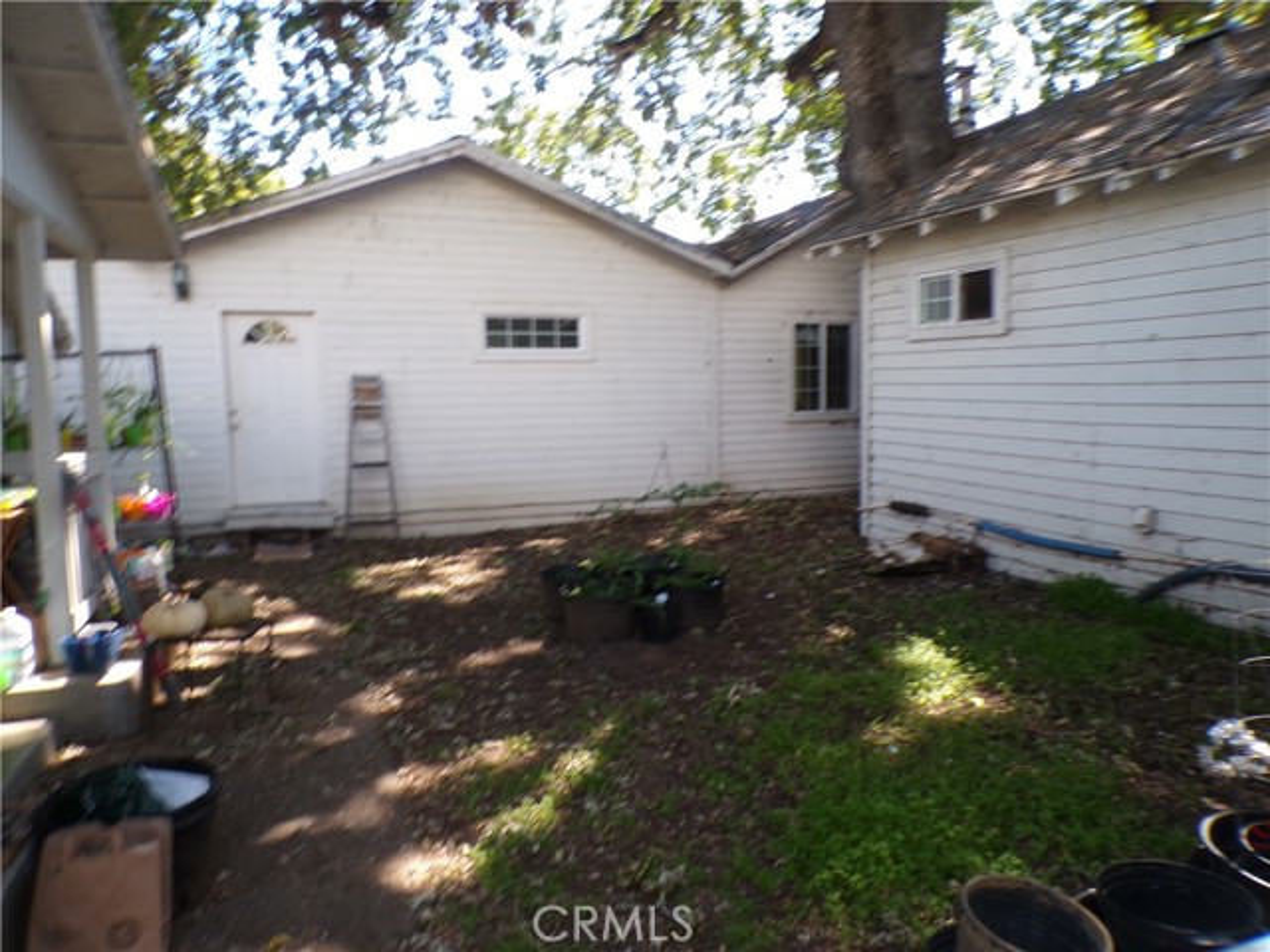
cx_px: 635
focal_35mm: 24
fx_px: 881
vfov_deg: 56.8
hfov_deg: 71.6
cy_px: 476
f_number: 4.4
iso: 100
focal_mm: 4.3
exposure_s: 1/56
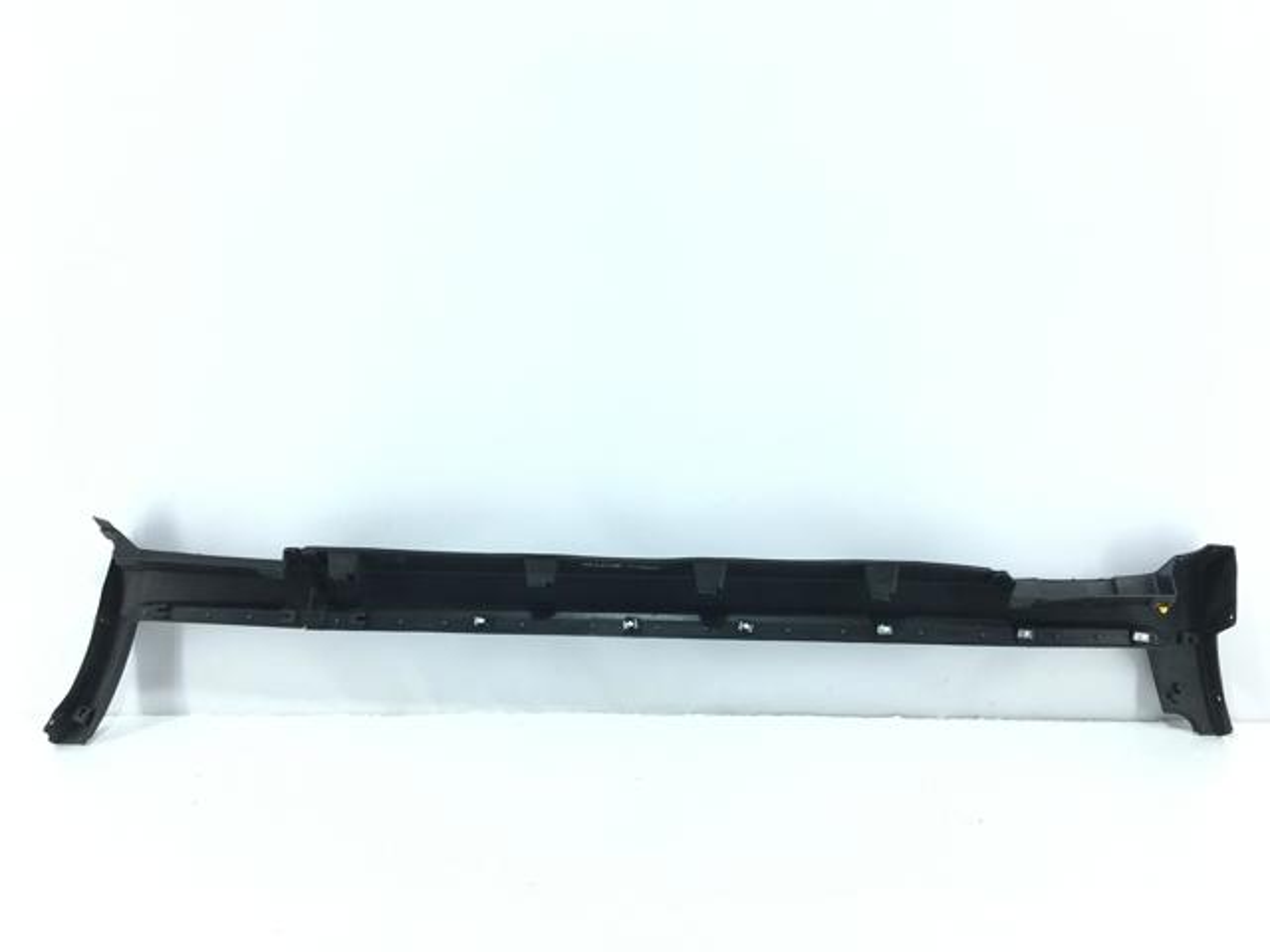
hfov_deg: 61.7
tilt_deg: -9.3
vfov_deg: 48.2
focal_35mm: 29
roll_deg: +1.0
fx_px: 1064
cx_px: 635
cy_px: 476
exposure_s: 1/169
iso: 25
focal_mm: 4.15
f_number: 2.2
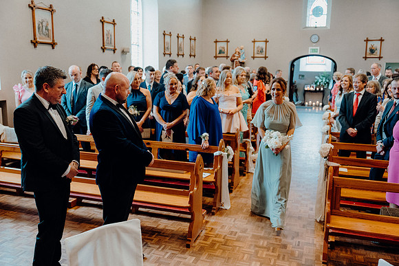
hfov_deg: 55.8
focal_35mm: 34
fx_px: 377
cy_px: 133
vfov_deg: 38.9
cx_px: 200
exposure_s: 1/160
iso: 4000
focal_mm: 34
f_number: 3.2
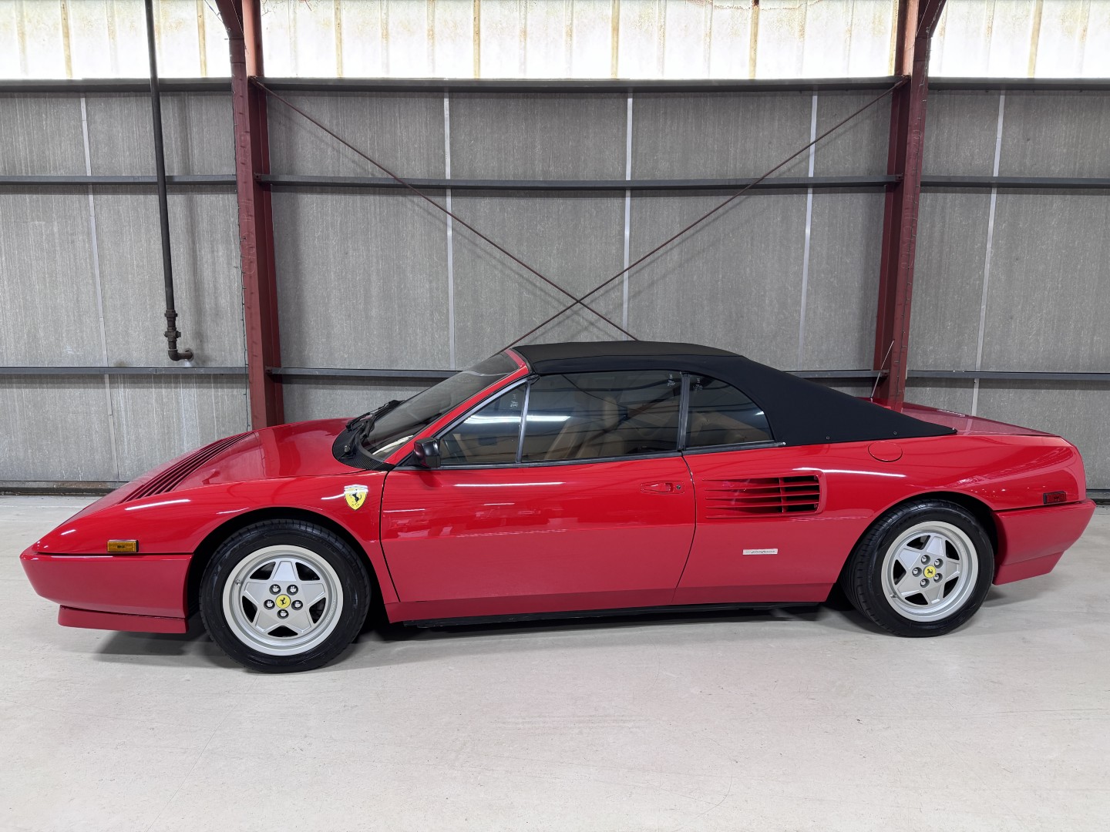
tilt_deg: -9.3
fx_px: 770
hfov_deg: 71.6
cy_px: 416
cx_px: 555
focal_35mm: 24
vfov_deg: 56.8
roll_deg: -0.5
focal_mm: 6.76
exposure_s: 1/60
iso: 125
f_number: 1.78
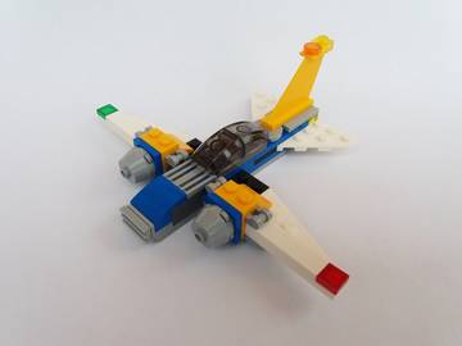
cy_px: 173
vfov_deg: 49.7
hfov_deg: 63.4
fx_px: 374
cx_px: 231
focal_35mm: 28
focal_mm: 3.7
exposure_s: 1/178
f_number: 1.9
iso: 64
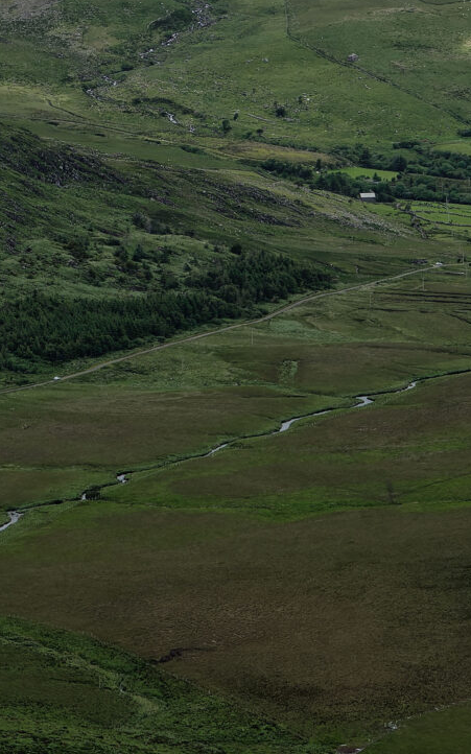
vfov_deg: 11.0
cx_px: 113
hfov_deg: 6.9
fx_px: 3900
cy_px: 161
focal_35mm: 190
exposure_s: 1/500
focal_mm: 35
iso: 250
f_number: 8
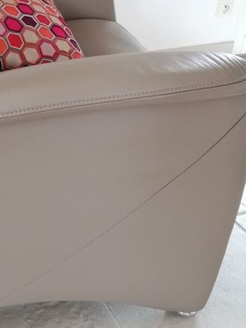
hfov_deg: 23.8
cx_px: 3
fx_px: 559
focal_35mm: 59
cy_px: 33
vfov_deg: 31.2
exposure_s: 1/25
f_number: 1.8
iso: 320
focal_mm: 4.75
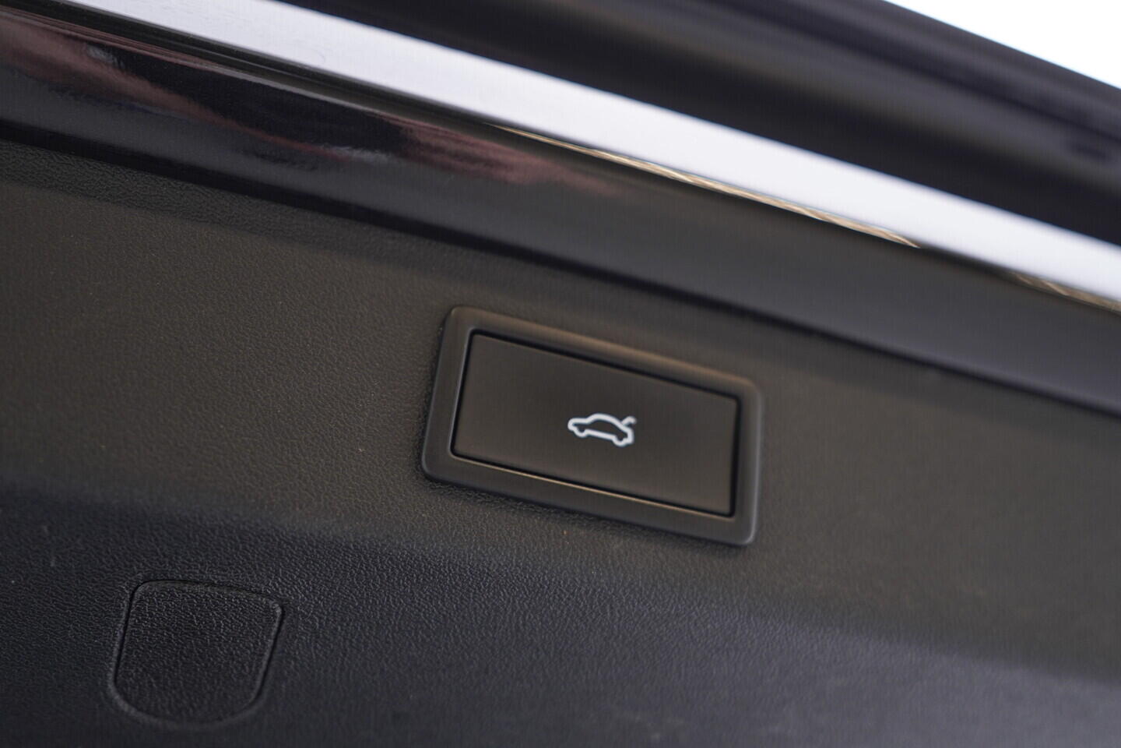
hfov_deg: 53.1
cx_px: 560
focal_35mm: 36
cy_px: 374
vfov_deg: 36.9
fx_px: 1121
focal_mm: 24
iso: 250
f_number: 2.8
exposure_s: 1/40
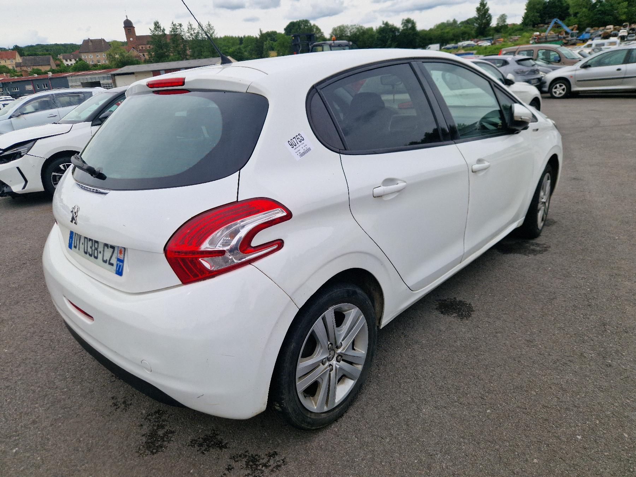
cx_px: 318
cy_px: 238
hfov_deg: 73.9
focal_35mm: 23
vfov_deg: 58.9
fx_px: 423
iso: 50
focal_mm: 5.4
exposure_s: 1/909
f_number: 1.8
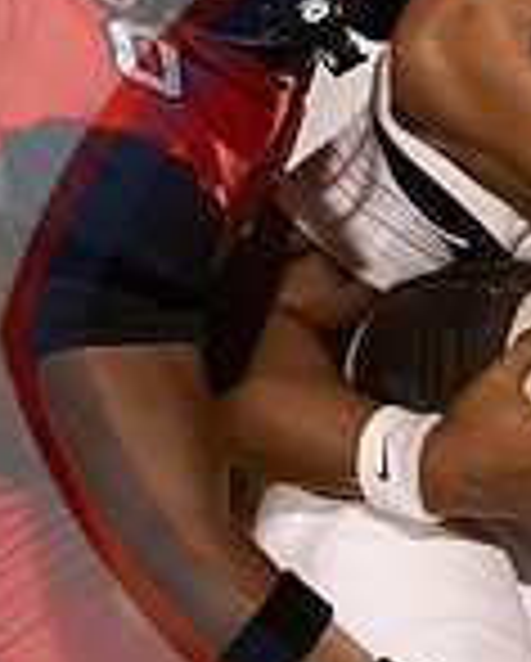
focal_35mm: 3185
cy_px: -120
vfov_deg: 0.6
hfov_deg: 0.5
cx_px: 301
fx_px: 62438
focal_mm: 400
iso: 22800
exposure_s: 1/1600
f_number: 4.5
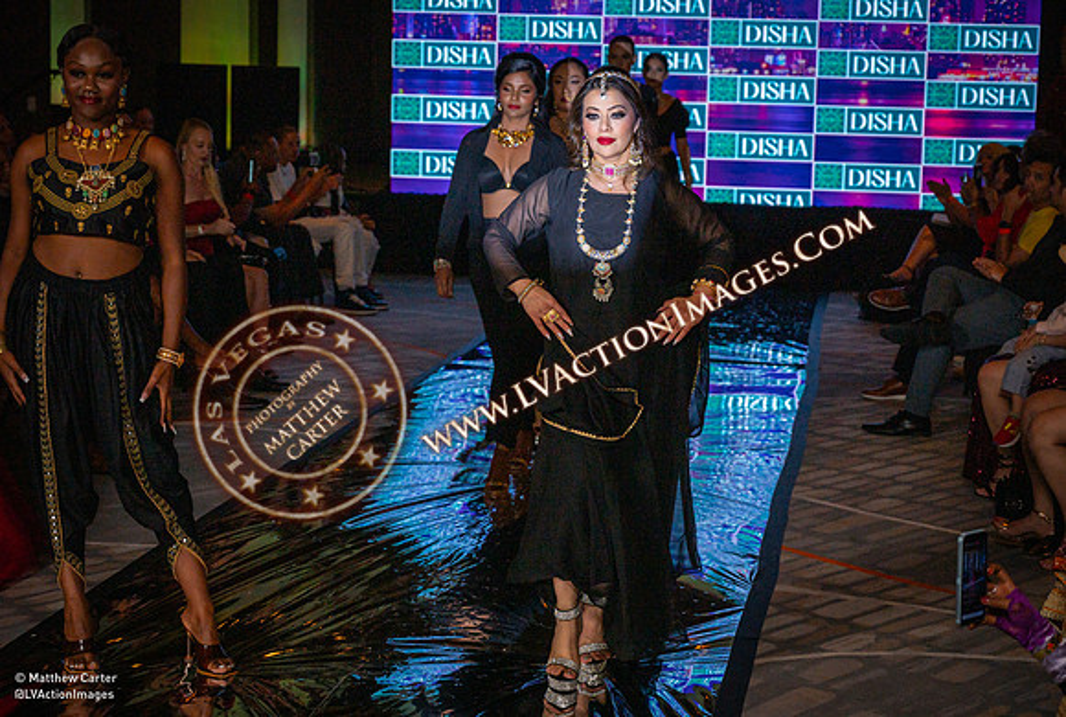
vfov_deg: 20.9
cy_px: 323
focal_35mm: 66
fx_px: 1947
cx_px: 596
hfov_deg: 30.6
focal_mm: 58
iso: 400
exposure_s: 1/640
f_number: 4
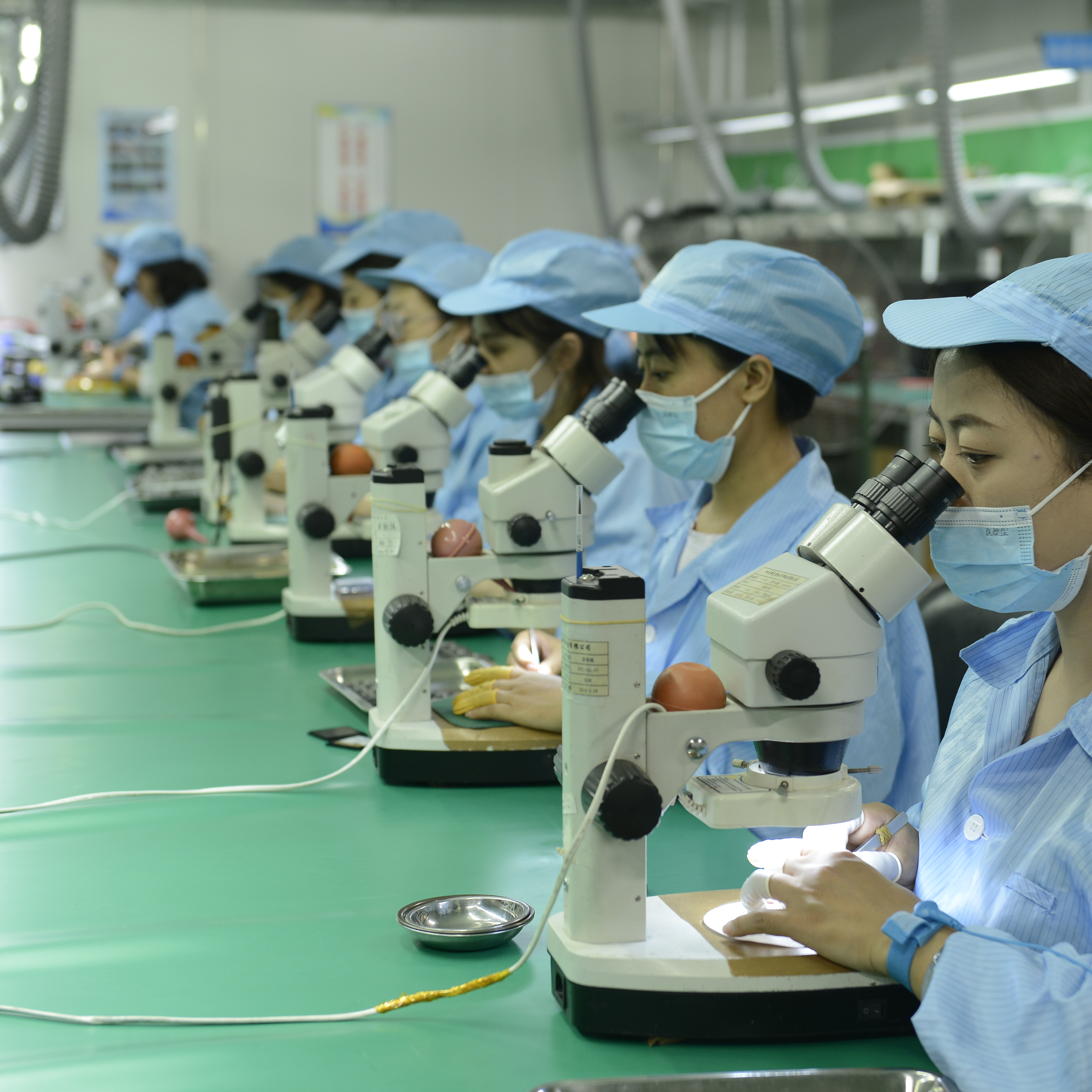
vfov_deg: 25.7
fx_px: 2391
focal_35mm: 67
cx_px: 619
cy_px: 551
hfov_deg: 25.7
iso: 500
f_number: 4
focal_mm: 52
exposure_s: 1/50
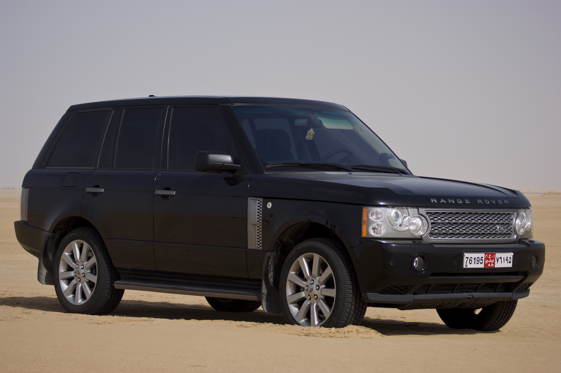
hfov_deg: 18.2
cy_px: 186
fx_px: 1752
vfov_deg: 12.2
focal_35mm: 112
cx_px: 280
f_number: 4.5
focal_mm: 75
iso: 100
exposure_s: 1/640
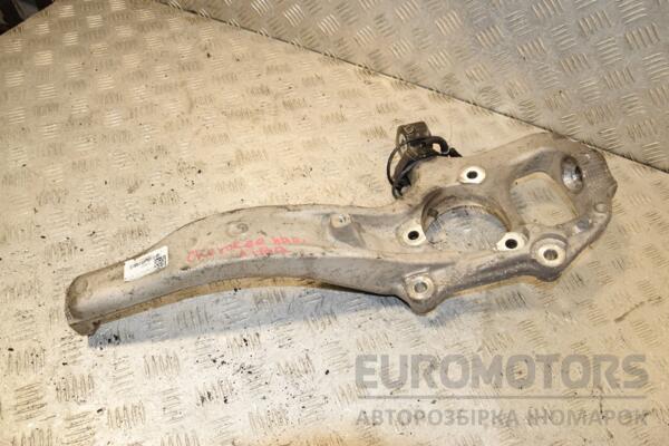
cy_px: 223
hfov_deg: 59.5
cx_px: 334
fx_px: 585
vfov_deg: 41.7
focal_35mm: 32
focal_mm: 21
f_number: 10
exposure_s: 1/200
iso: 800
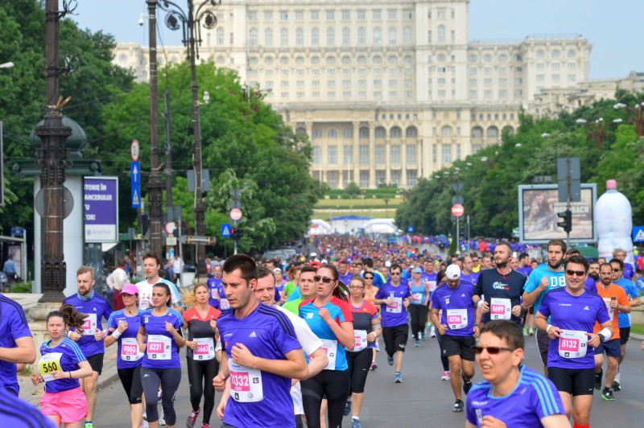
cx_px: 322
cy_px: 214
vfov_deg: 9.1
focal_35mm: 150
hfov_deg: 13.7
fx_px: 2681
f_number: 7.1
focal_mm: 100
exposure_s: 1/1250
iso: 800
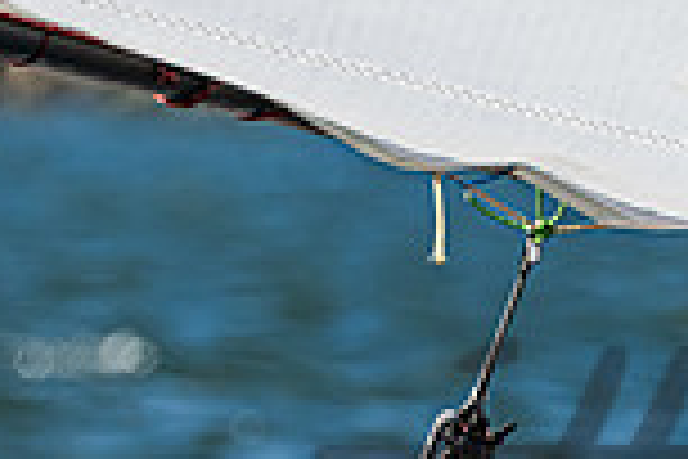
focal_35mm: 1601
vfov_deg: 0.9
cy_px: 562
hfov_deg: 1.3
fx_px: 30594
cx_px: 11
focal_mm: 400
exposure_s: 1/1000
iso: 320
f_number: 8
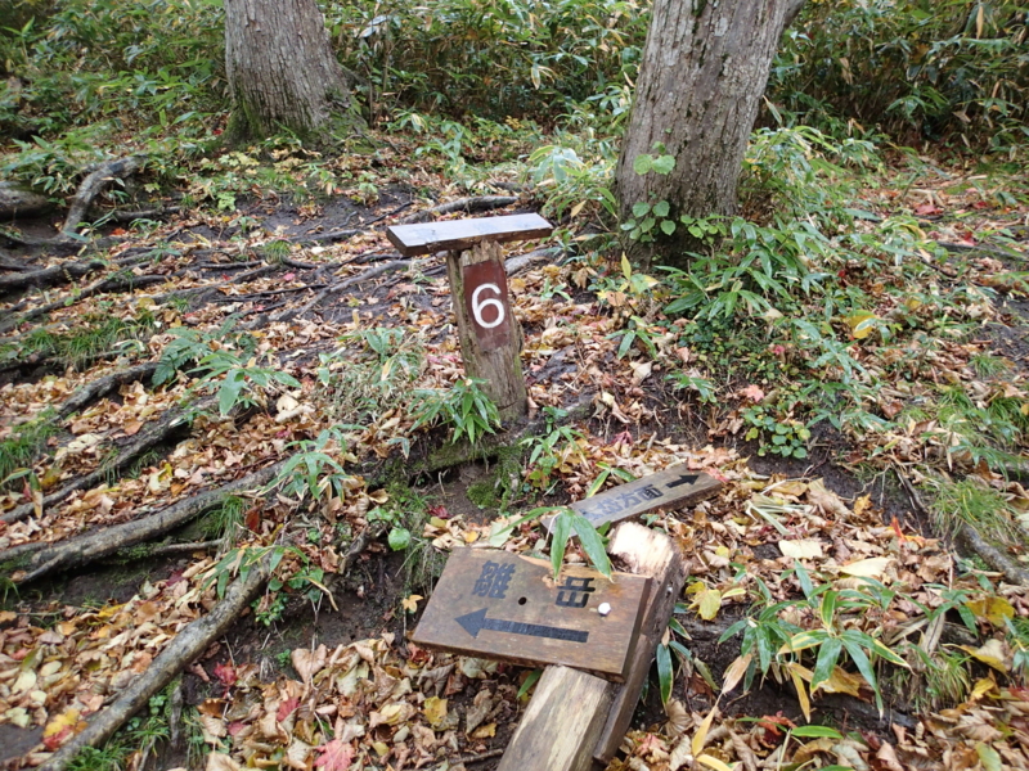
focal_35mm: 25
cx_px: 514
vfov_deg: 54.9
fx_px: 743
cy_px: 386
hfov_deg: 69.4
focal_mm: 4.5
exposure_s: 1/40
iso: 200
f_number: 2
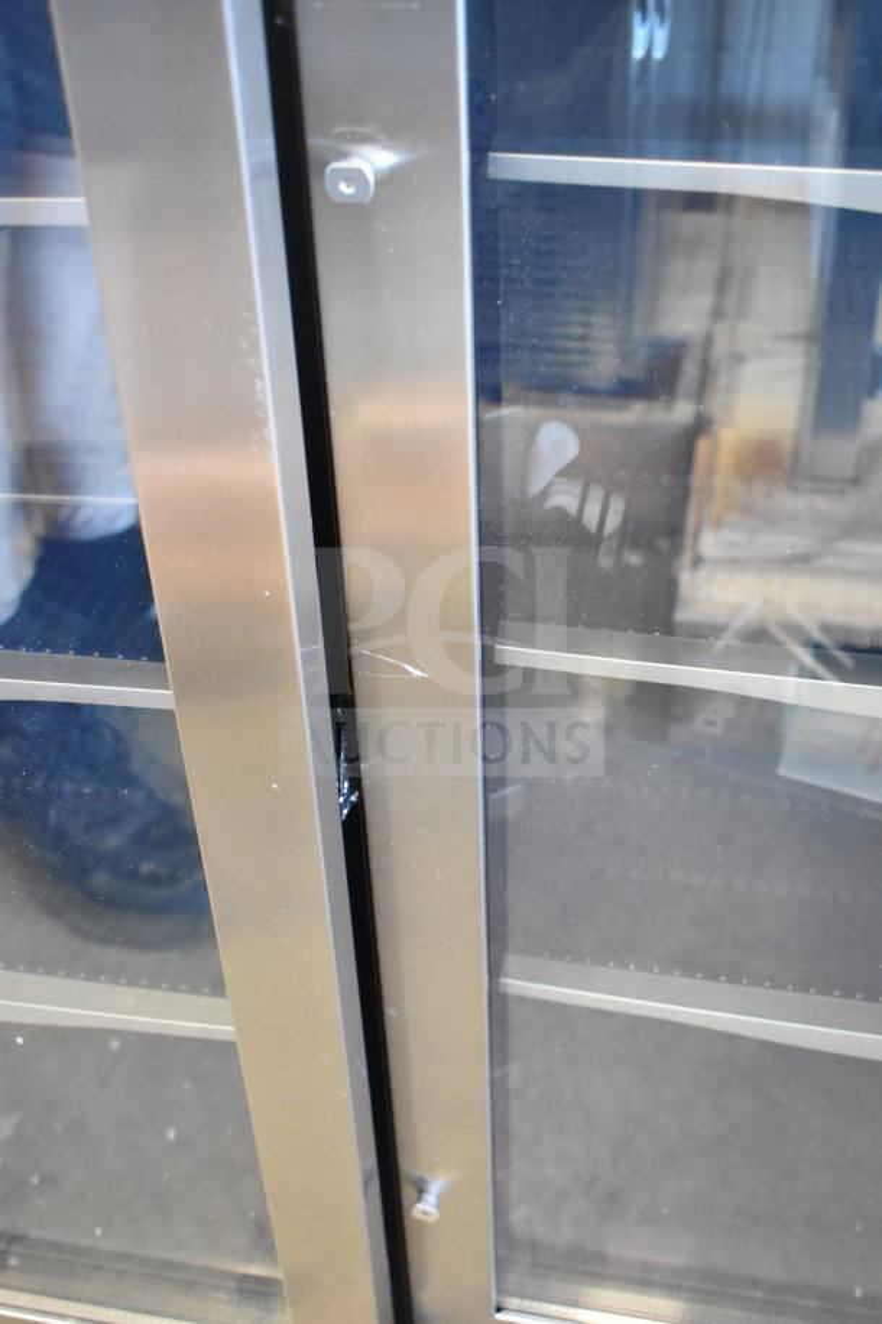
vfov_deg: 49.6
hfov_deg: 34.2
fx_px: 1433
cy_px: 662
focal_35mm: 39
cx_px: 441
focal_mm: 26
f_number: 4
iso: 4500
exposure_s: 1/40
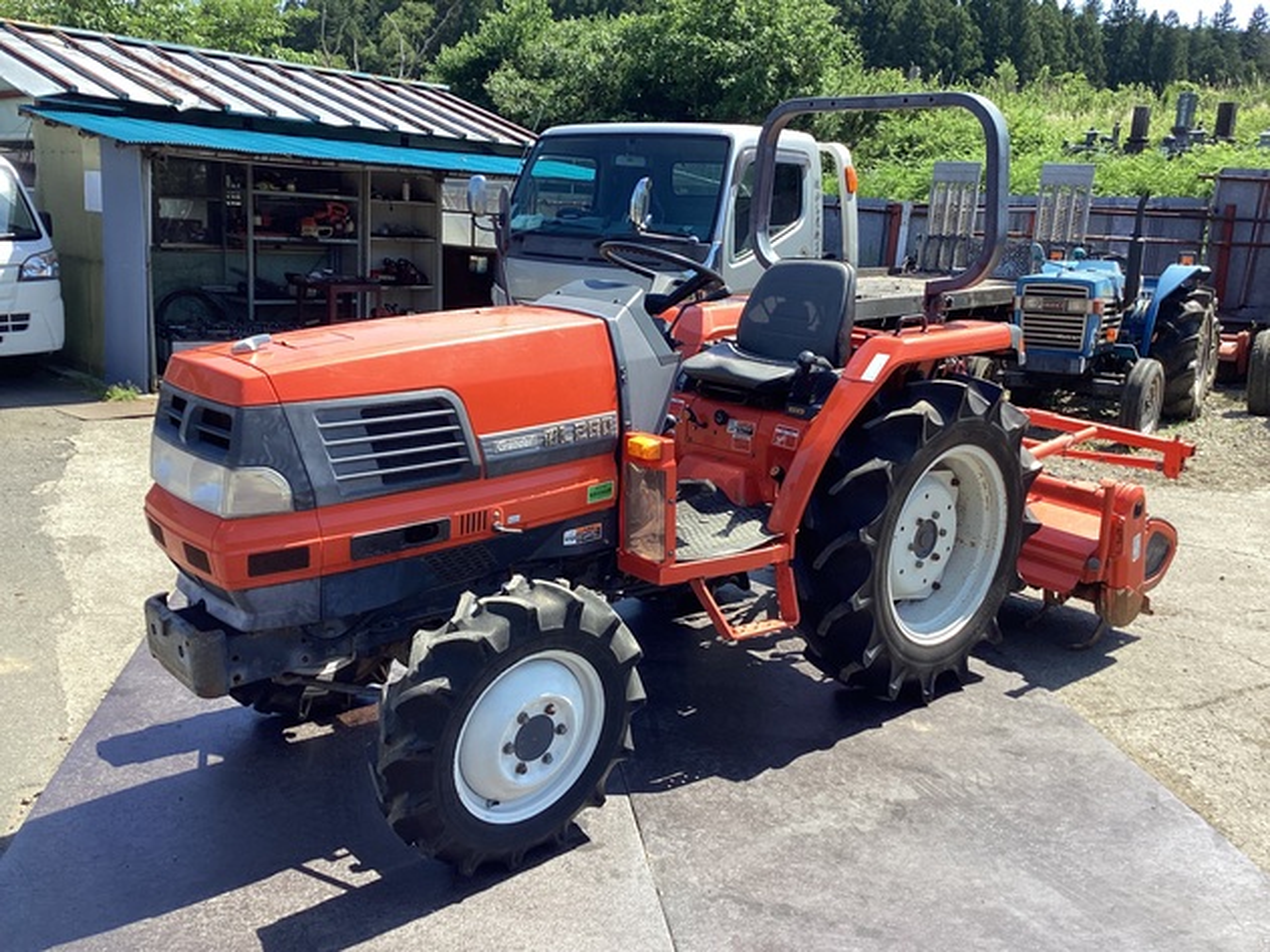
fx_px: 1137
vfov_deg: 45.4
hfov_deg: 58.4
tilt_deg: -11.8
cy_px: 476
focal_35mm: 31
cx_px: 635
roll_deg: -3.6
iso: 25
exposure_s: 1/497
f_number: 2.4
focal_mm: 3.3
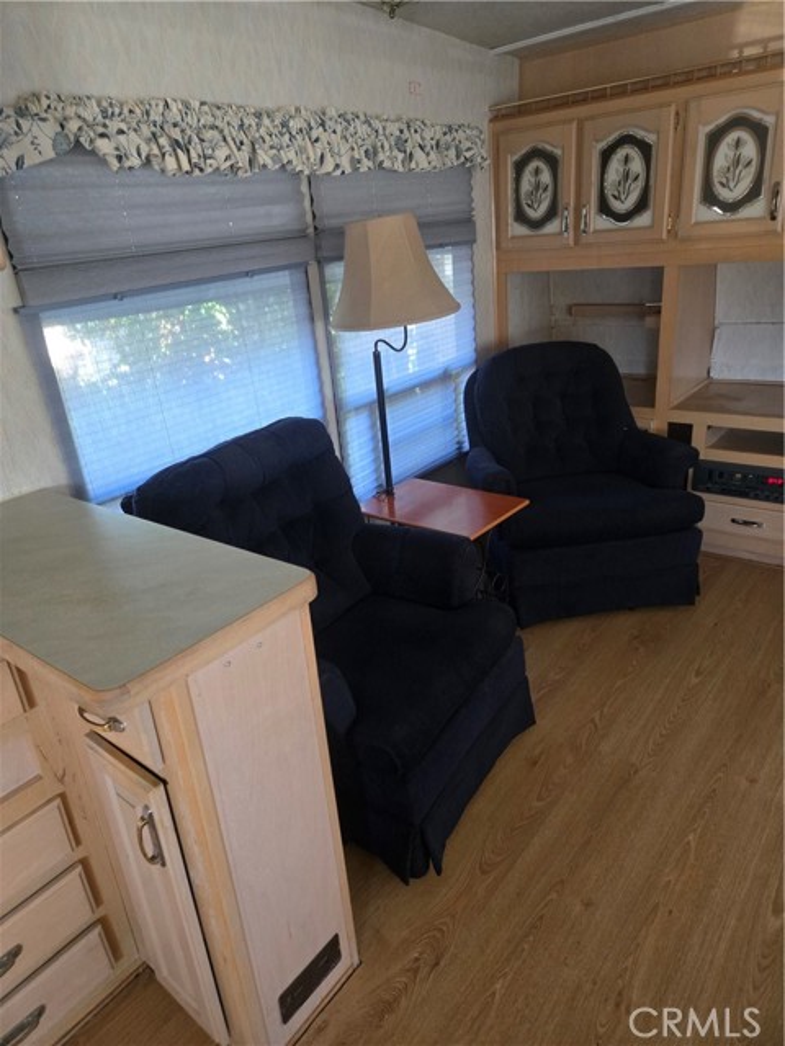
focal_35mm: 23
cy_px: 523
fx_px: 695
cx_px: 392
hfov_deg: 58.9
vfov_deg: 73.9
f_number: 1.8
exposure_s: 1/60
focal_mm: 5.4
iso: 640
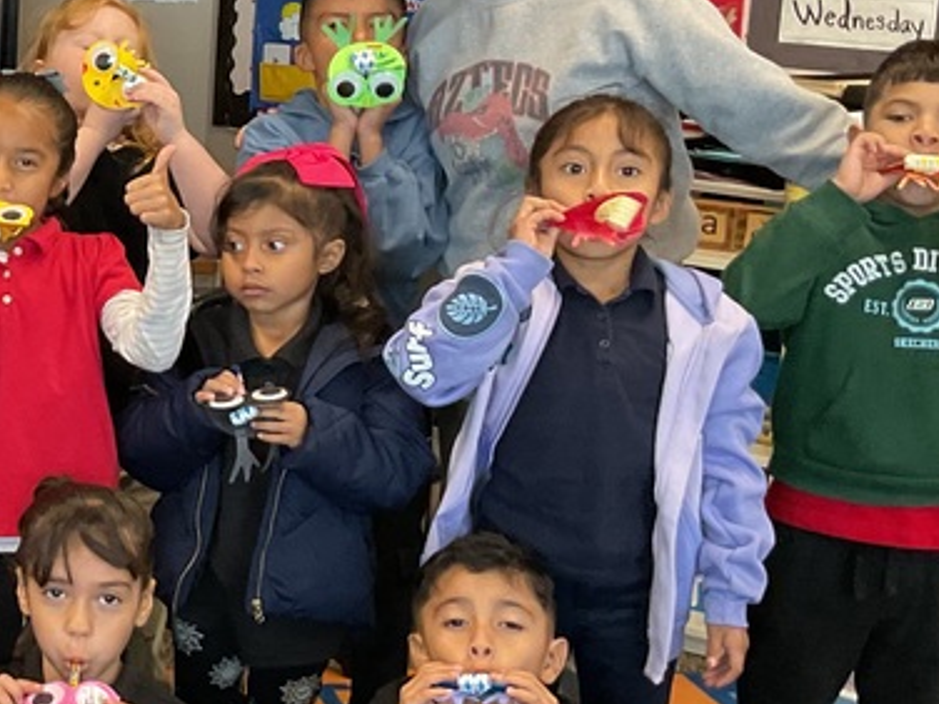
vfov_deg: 18.6
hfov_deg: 23.1
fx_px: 2143
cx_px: -122
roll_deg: -1.0
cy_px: 227
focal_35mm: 79
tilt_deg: -10.0
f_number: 1.8
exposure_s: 1/60
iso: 160
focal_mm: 3
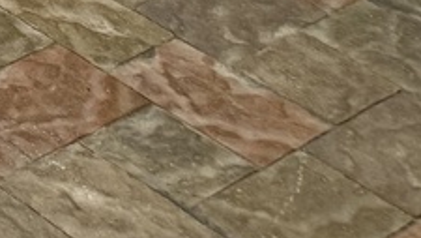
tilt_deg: -12.8
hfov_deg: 10.7
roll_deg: -0.2
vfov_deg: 6.2
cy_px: -652
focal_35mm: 167
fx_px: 1866
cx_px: -646
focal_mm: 6.76
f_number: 1.78
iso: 125
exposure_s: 1/60
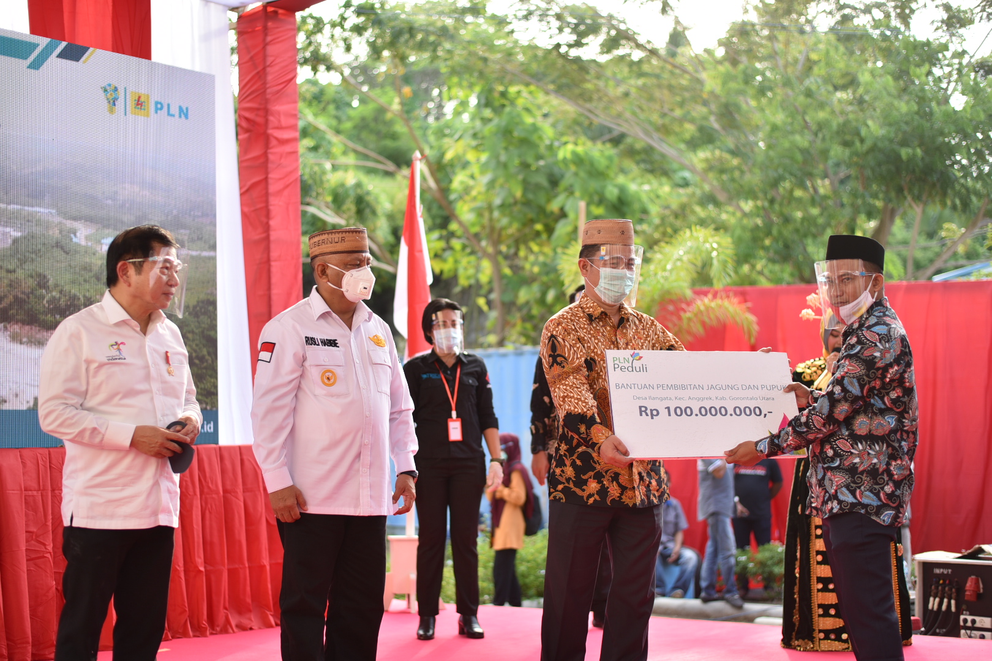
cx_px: 496
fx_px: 1378
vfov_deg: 27.0
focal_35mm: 50
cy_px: 330
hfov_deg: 39.6
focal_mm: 50
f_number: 2.2
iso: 100
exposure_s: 1/400
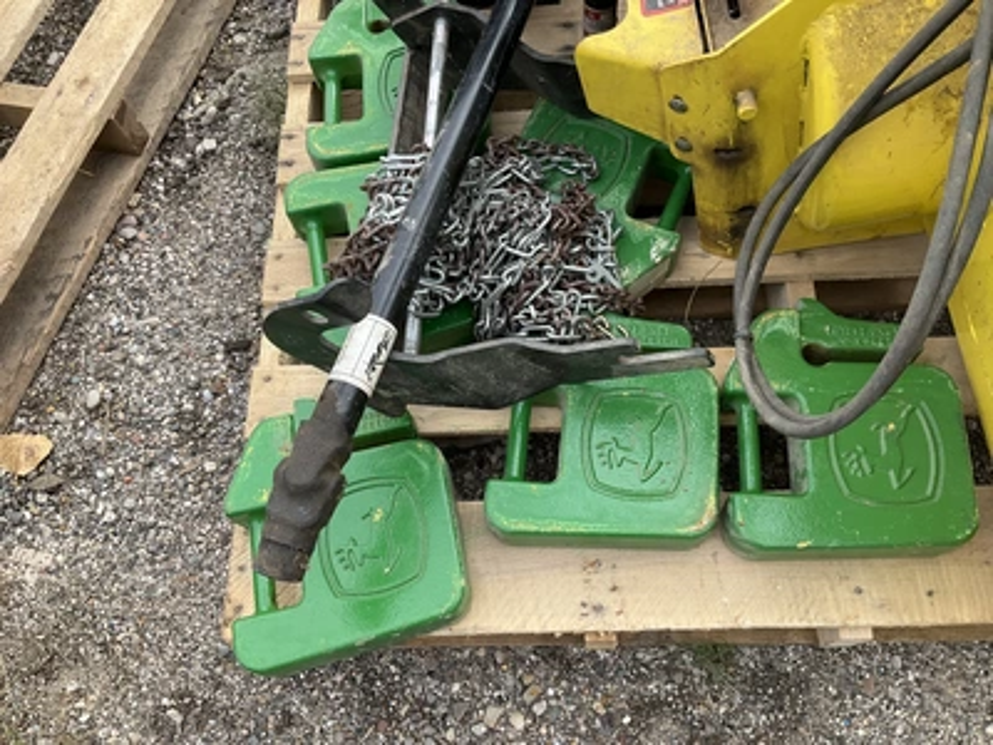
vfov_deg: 48.2
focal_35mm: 29
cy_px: 372
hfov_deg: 61.7
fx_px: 832
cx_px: 496
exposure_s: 1/524
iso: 25
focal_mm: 3
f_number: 1.8
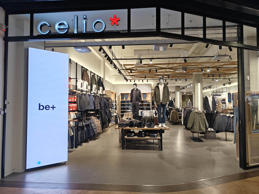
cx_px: 130
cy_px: 97
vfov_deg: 56.8
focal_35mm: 24
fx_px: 180
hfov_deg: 71.6
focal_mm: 5.59
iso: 80
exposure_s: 1/120
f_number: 1.8
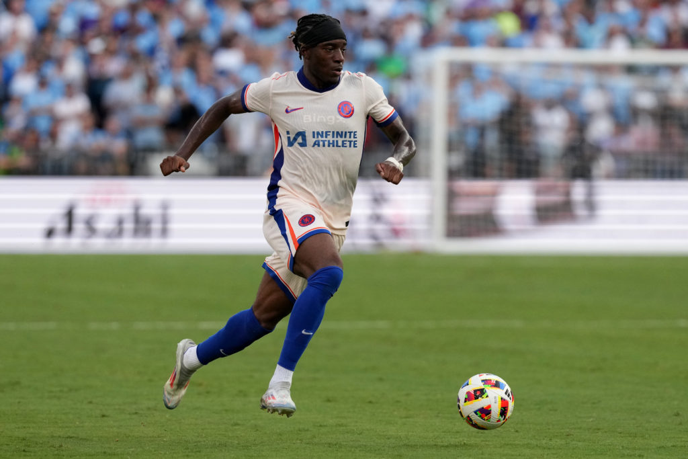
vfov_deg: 4.6
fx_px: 5734
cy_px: 230
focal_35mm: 300
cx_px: 344
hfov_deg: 6.9
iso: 2500
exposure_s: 1/5000
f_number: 3.5
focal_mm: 300
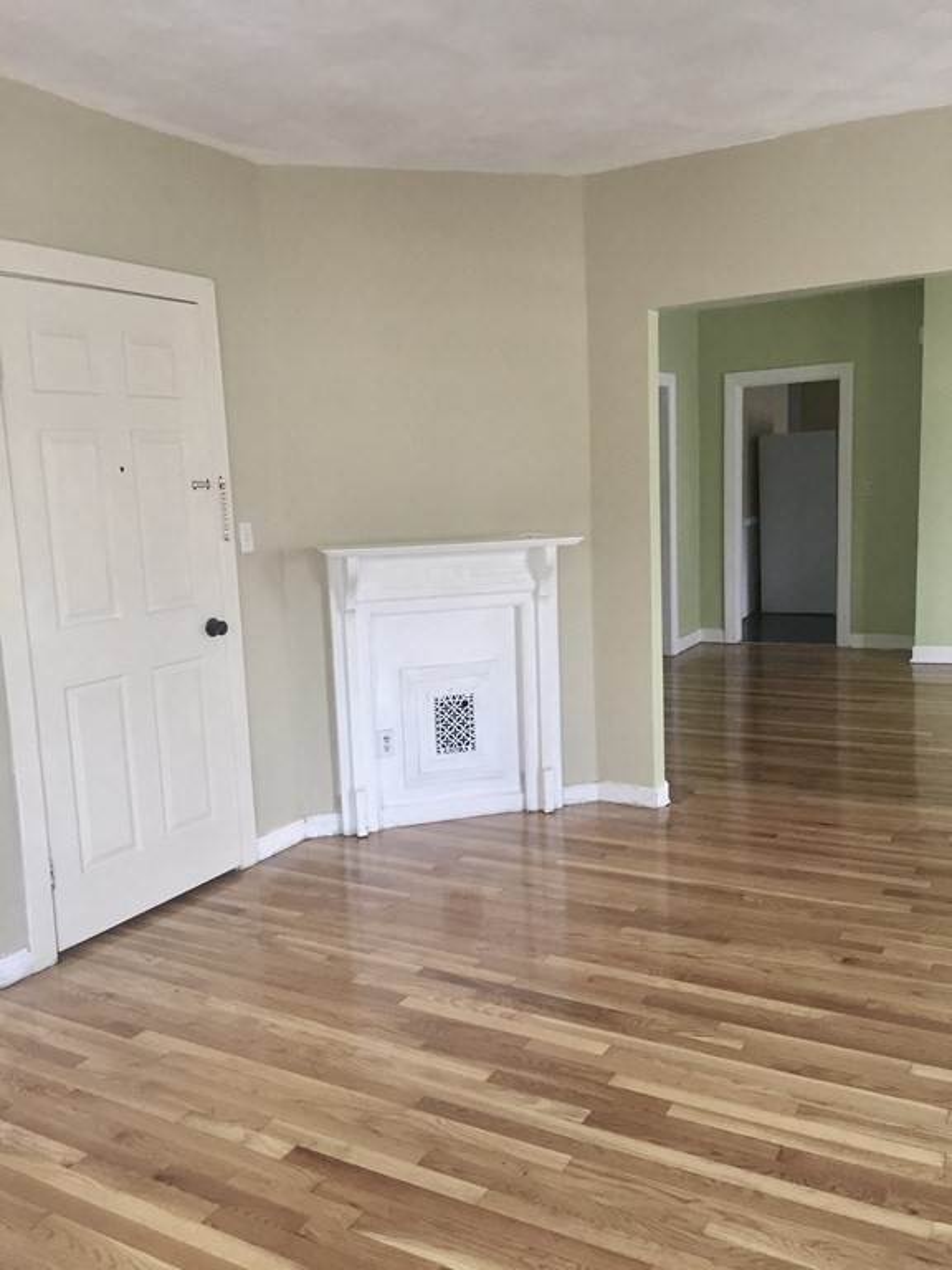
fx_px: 1063
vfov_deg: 61.7
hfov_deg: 48.2
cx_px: 476
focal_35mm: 29
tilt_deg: -8.8
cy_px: 635
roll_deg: +1.9
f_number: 2.2
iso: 40
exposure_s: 1/30
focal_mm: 4.15
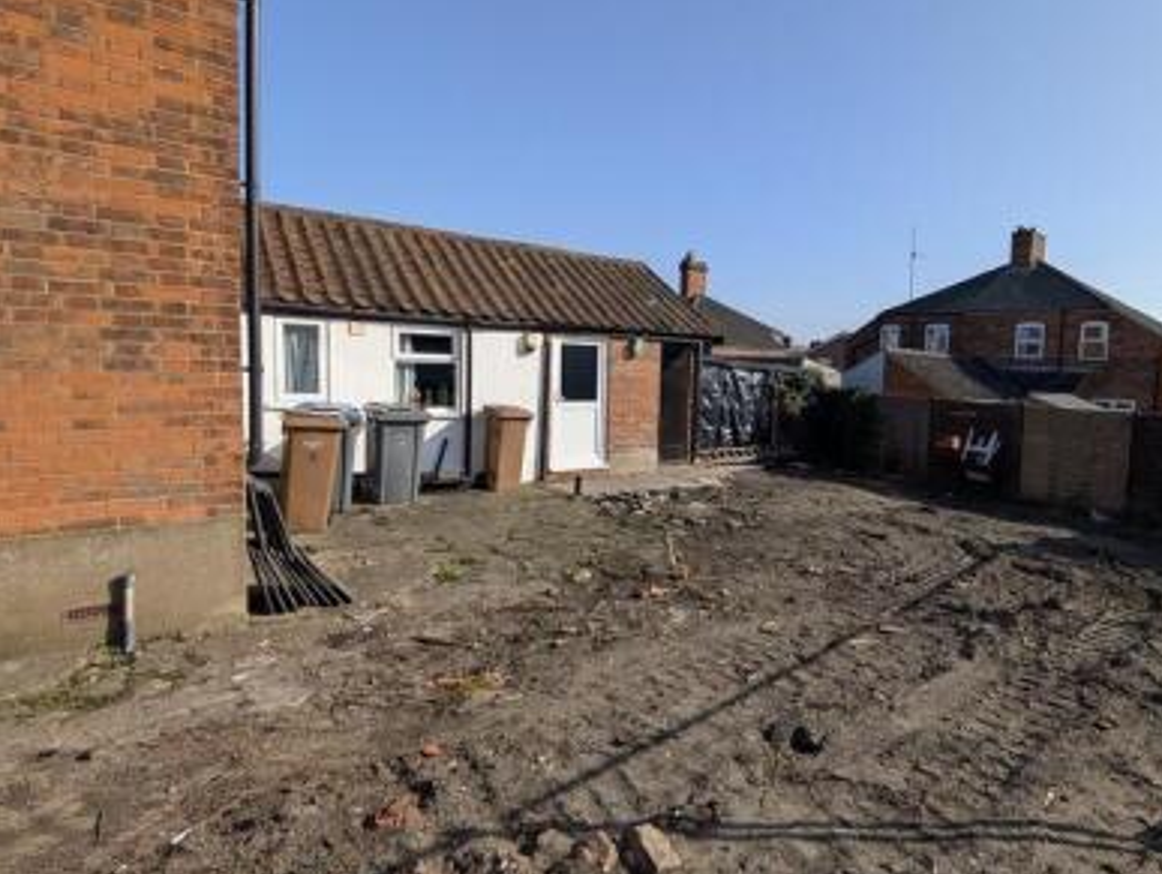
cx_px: 766
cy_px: 404
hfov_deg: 84.9
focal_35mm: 18
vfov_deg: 71.6
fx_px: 605
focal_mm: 2.02
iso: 50
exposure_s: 1/3257
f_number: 1.7
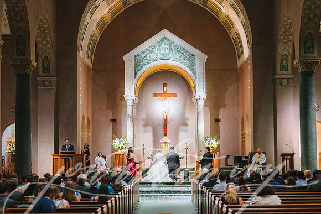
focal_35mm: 70
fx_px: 624
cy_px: 107
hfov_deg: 28.8
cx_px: 160
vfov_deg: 19.5
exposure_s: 1/200
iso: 1600
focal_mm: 70
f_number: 2.8
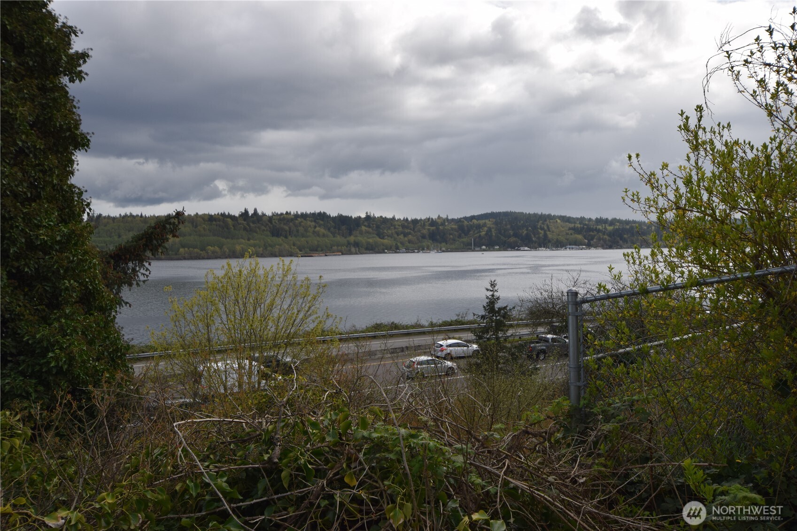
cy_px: 266
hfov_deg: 57.2
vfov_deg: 40.0
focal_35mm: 33
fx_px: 730
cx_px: 398
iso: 200
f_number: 9
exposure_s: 1/320
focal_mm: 22
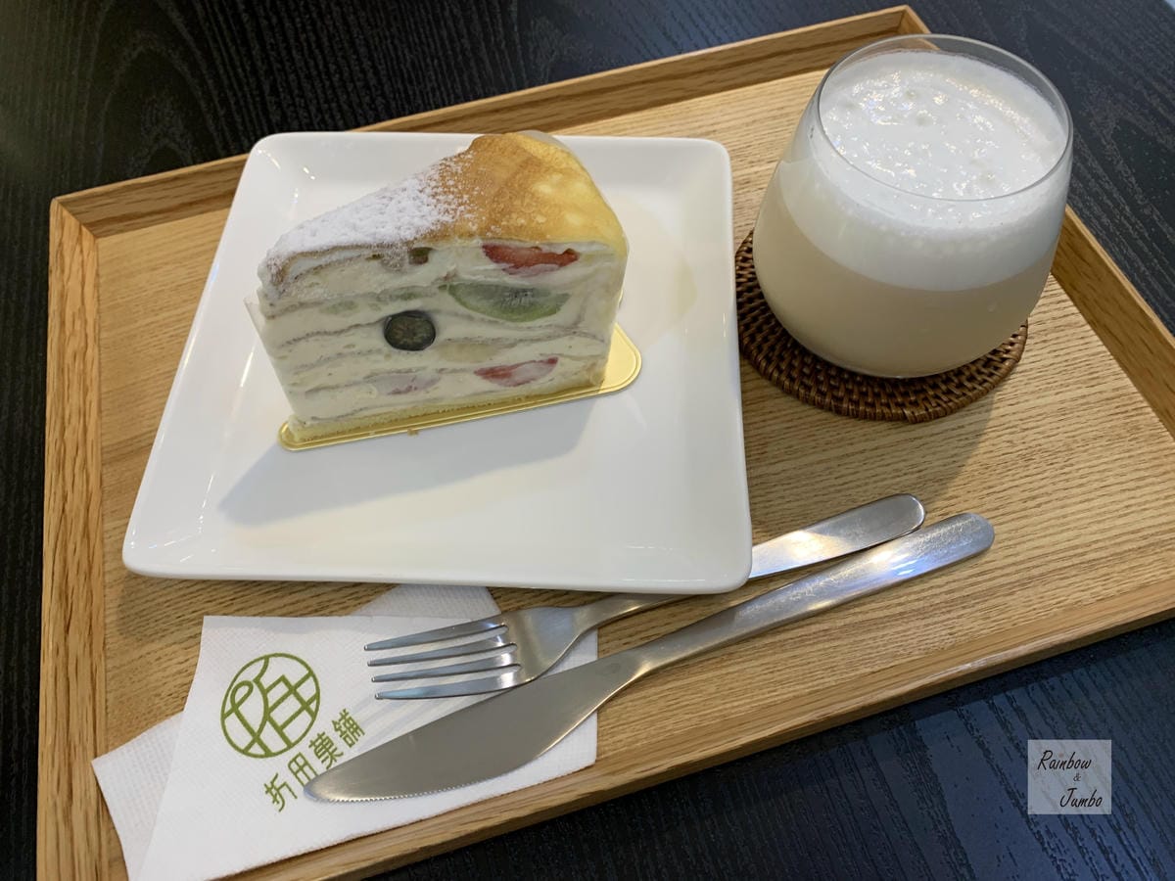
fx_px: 883
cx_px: 588
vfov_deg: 53.1
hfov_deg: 67.3
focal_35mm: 26
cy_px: 440
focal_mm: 4.25
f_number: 1.8
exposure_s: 1/60
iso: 100
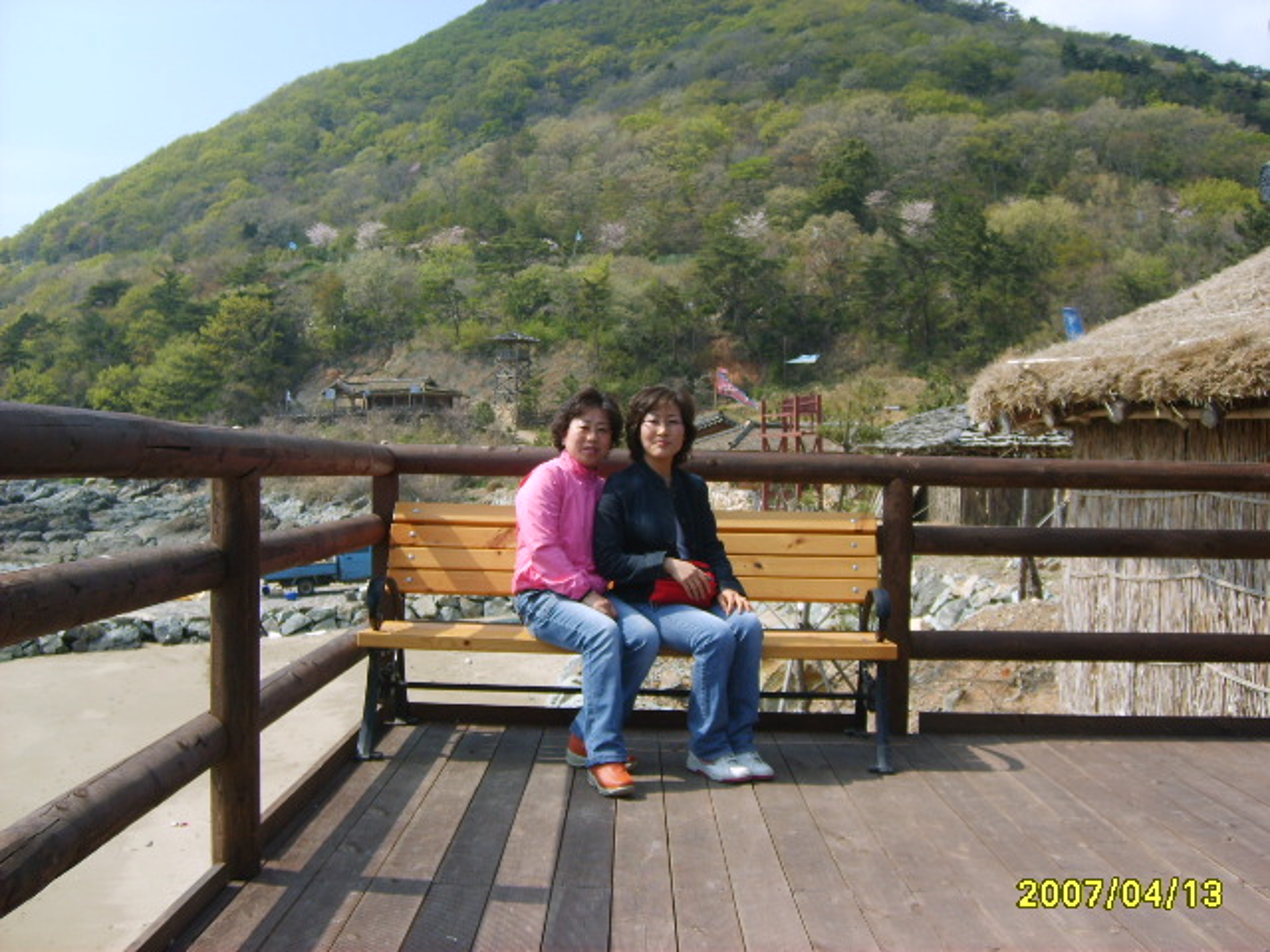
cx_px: 635
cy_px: 476
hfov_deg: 52.6
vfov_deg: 40.7
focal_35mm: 35
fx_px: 1284
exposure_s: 1/750
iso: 50
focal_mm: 5.8
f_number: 2.8
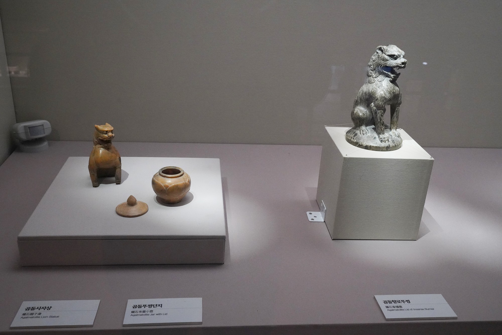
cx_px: 251
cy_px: 168
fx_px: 474
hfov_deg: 55.8
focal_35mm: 34
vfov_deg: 38.9
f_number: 11
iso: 8000
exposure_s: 1/100
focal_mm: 34
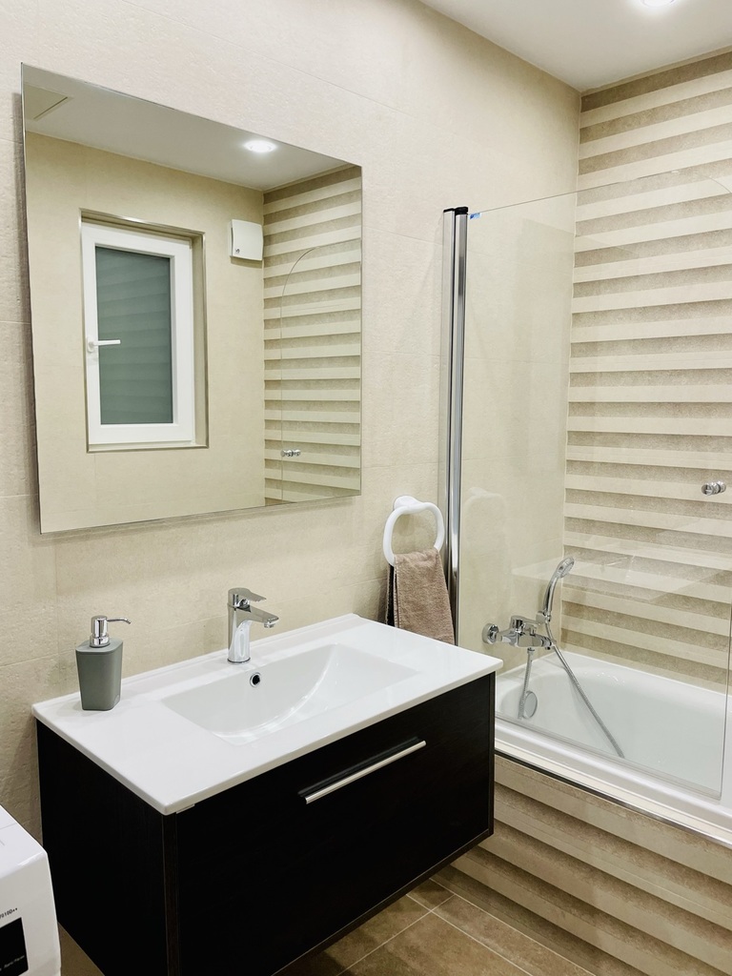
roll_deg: -0.9
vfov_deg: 67.3
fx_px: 733
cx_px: 366
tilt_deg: -5.6
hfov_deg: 53.1
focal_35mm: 26
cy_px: 488
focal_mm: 4.2
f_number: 1.6
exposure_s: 1/100
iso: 100
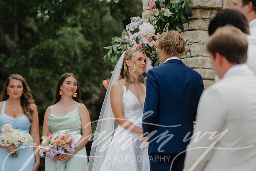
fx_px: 1174
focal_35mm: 165
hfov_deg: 12.4
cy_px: 86
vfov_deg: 8.3
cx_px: 128
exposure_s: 1/800
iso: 200
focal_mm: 165
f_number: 2.8
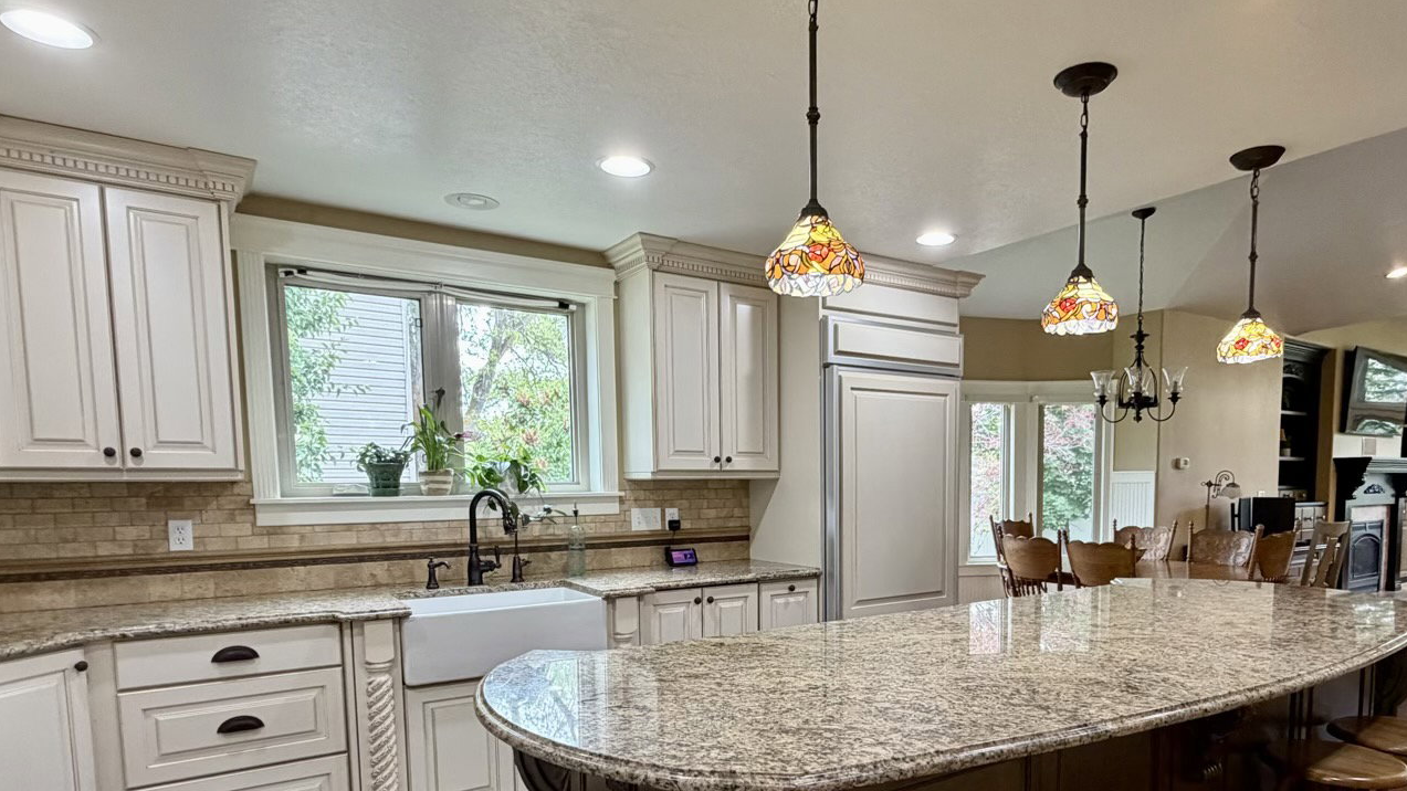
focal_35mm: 23
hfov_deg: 78.2
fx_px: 858
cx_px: 809
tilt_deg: -5.4
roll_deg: +0.8
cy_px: 561
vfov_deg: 48.2
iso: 250
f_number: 2.2
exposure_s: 1/60
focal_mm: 2.22
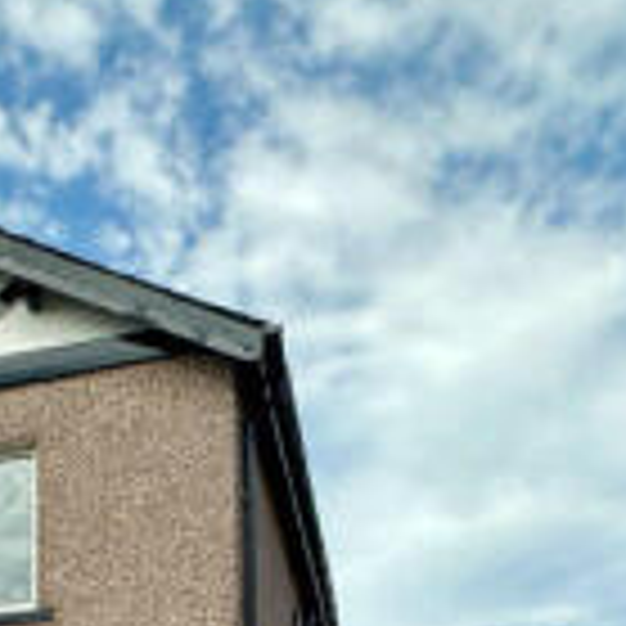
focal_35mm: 52
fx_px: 1064
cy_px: 921
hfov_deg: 31.0
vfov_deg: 25.4
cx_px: 43
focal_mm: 2.22
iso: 40
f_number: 2.2
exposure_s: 1/1453
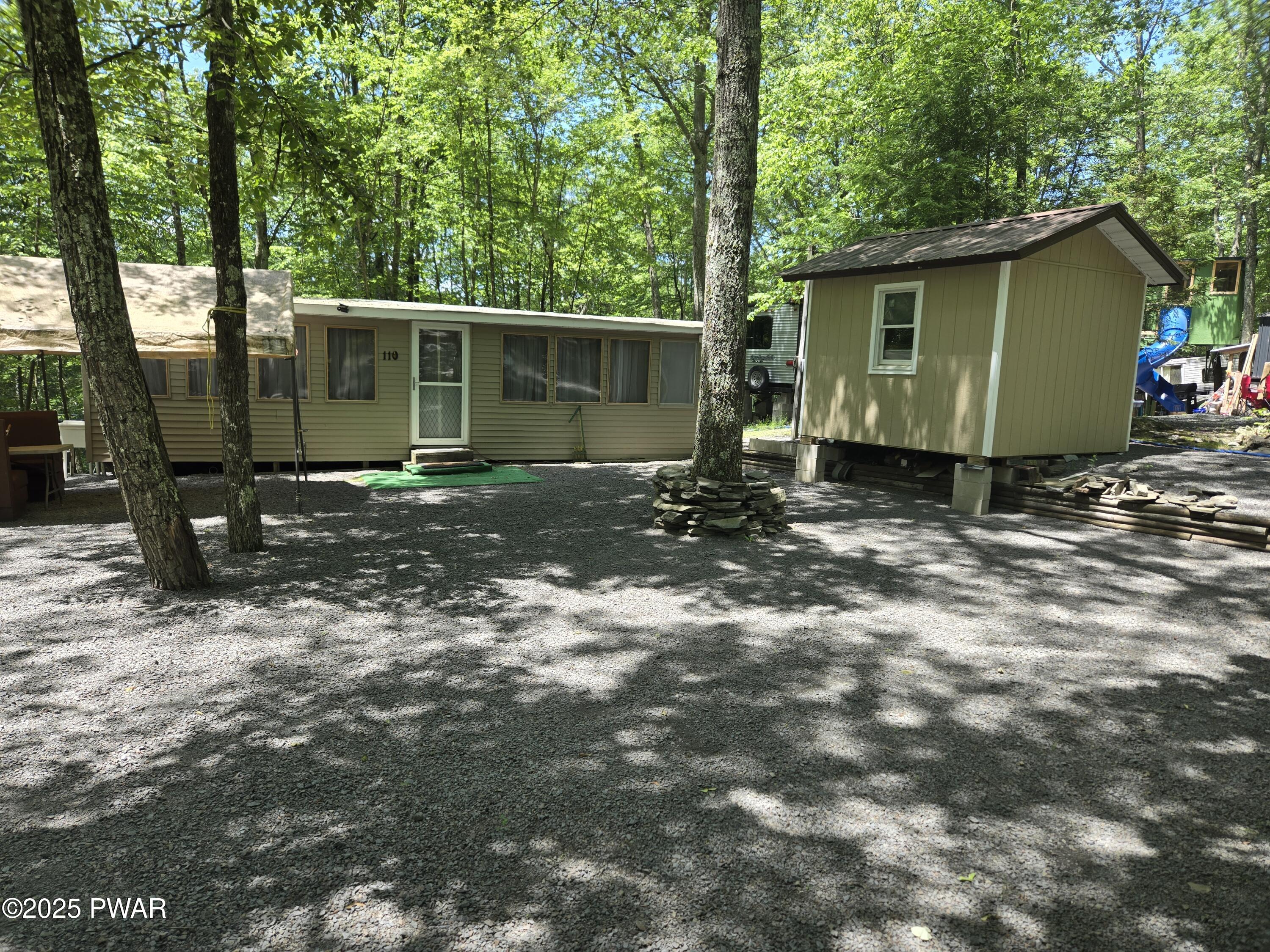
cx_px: 635
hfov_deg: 73.9
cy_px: 476
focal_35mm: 23
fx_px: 844
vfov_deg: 58.9
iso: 25
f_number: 1.8
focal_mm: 5.4
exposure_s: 1/287
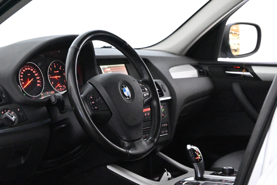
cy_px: 92
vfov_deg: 18.9
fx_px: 554
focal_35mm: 72
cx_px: 138
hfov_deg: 28.1
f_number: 6
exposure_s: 1/80
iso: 25600
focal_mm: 48
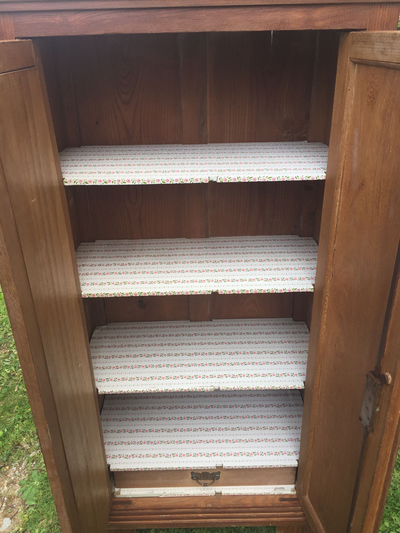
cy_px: 266
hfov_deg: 48.2
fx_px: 447
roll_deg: +3.5
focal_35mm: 29
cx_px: 200
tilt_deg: -26.0
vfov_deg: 61.7
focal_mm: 4.15
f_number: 2.2
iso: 32
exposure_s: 1/233
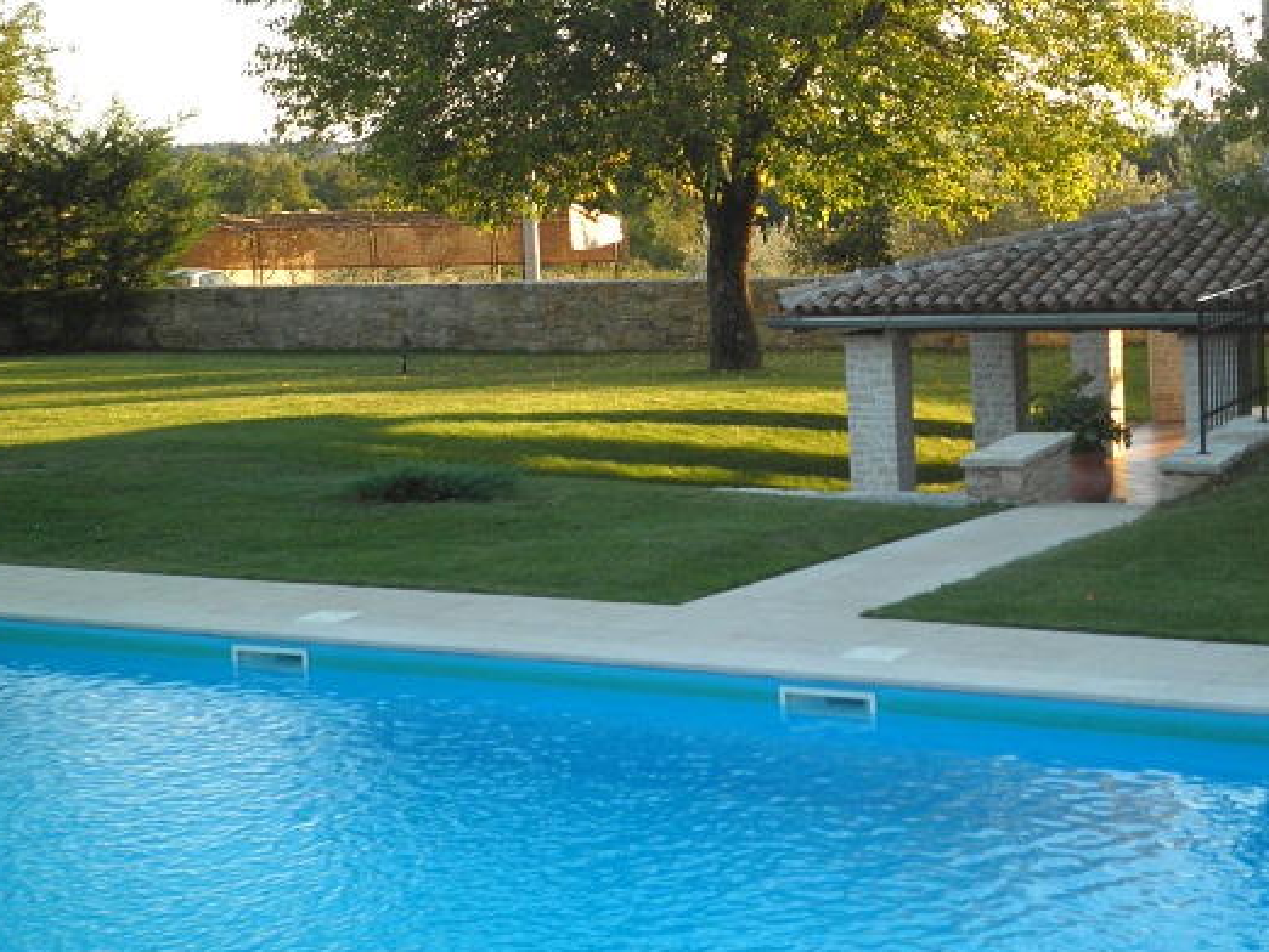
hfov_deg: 26.9
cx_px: 824
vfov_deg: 20.3
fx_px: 2641
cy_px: 279
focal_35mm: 72
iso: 64
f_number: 3.4
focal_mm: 8.3
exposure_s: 1/100
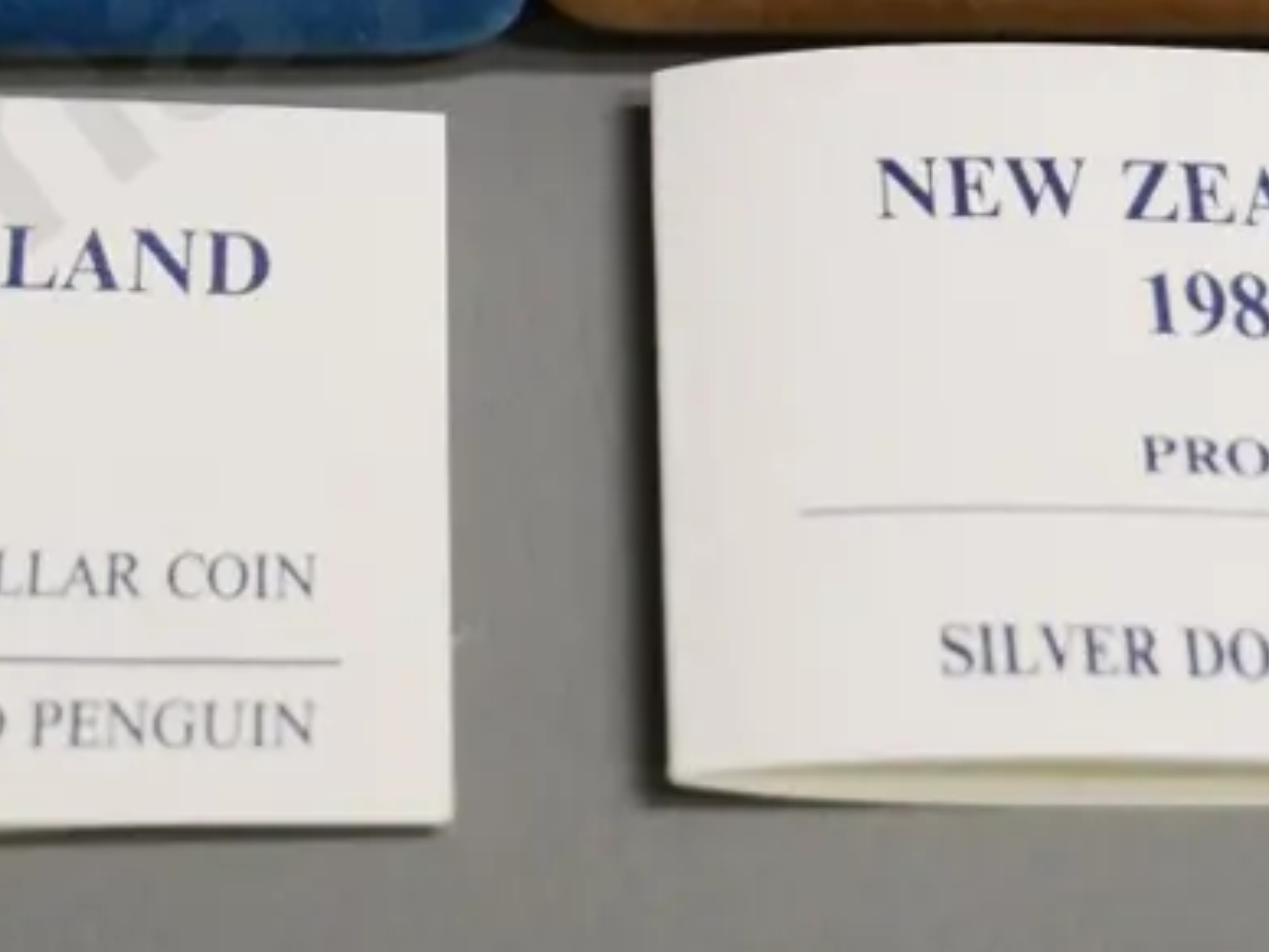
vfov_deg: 12.4
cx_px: 585
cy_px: -275
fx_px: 4252
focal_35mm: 116
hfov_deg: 17.0
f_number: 5
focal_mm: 22
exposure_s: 1/250
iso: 3200
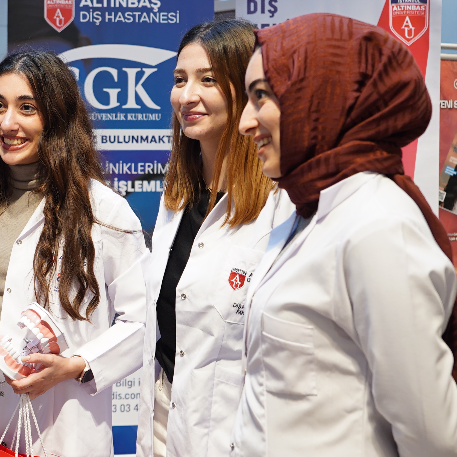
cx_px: -10
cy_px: 227
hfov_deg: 22.9
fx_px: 1075
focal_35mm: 72
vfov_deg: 24.0
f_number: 2.8
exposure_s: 1/50
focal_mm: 24
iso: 200
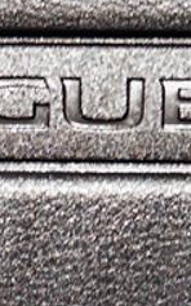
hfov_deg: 2.4
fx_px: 4467
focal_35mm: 536
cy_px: 410
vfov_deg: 3.9
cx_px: 80
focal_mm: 44
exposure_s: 1/60
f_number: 4
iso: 500
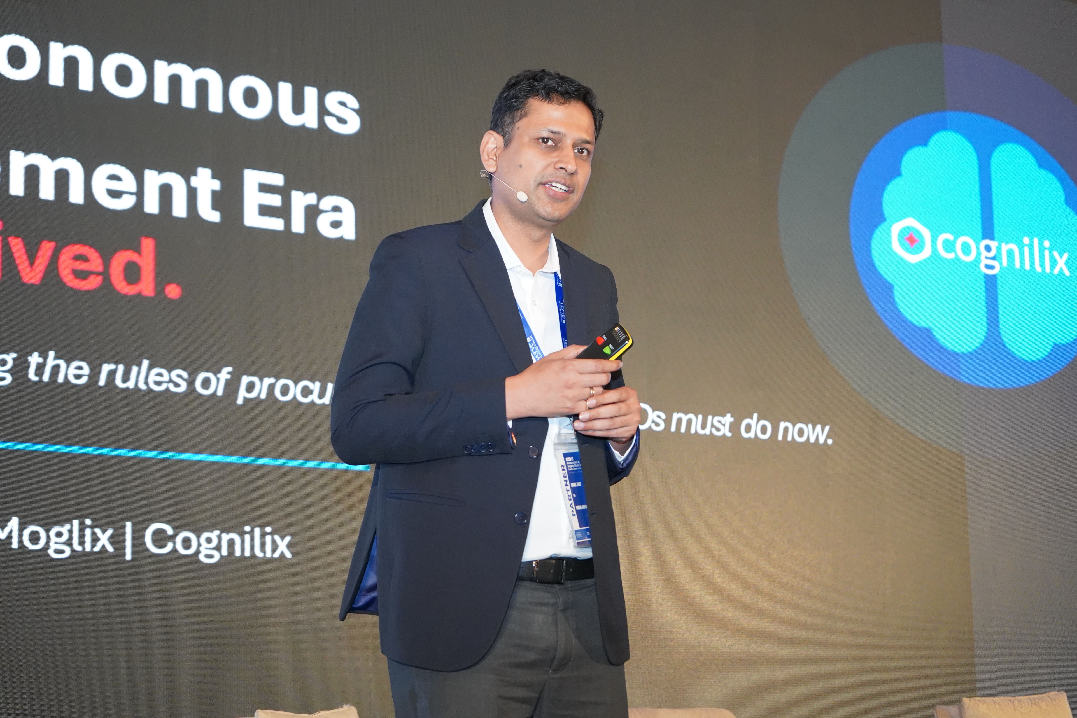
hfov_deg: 28.8
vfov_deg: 19.5
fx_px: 2094
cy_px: 359
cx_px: 538
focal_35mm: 70
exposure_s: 1/160
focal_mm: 70
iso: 4000
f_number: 5.6
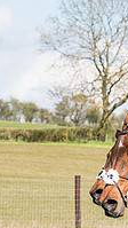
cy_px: 188
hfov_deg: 3.8
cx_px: 188
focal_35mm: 315
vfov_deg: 6.8
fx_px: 1900
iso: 400
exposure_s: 1/1600
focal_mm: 70
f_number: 5
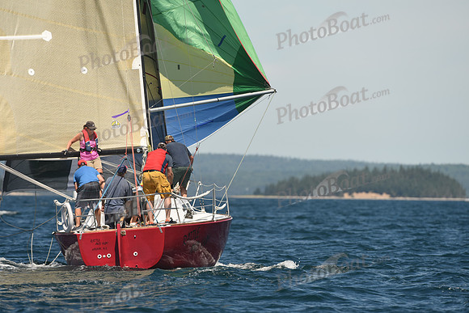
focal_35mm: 400
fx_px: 5212
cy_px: 156
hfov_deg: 5.2
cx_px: 234
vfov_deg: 3.4
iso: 250
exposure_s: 1/1000
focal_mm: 400
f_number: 5.6
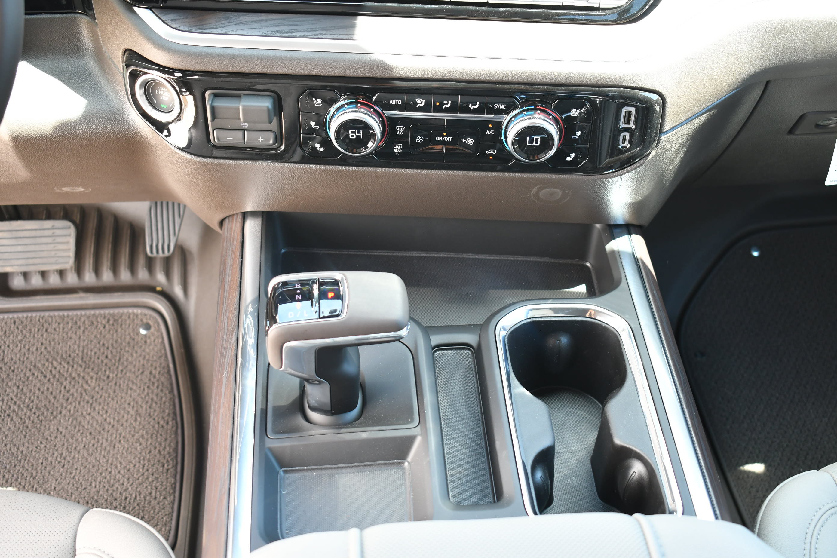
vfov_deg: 26.5
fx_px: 1186
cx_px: 418
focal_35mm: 51
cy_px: 279
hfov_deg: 38.9
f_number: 5.6
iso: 560
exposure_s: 1/60
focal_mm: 34
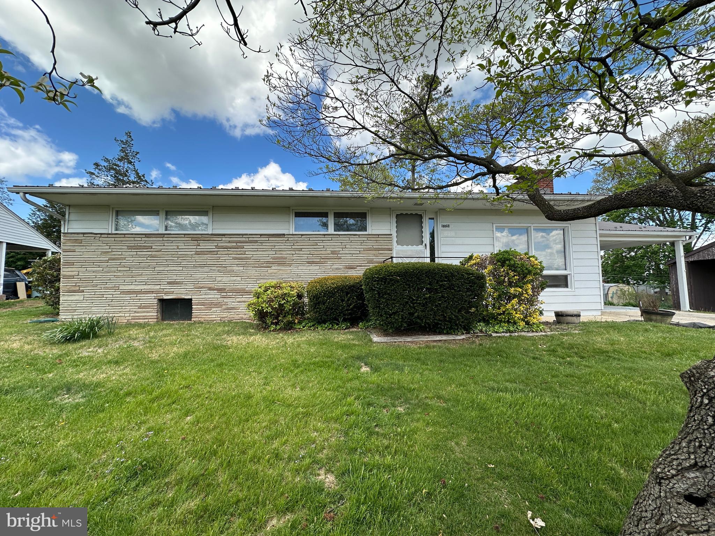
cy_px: 268
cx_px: 358
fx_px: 289
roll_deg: +0.8
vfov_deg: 85.7
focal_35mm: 14
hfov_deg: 102.1
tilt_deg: +3.8
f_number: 2.2
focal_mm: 2.22
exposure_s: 1/540
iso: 40
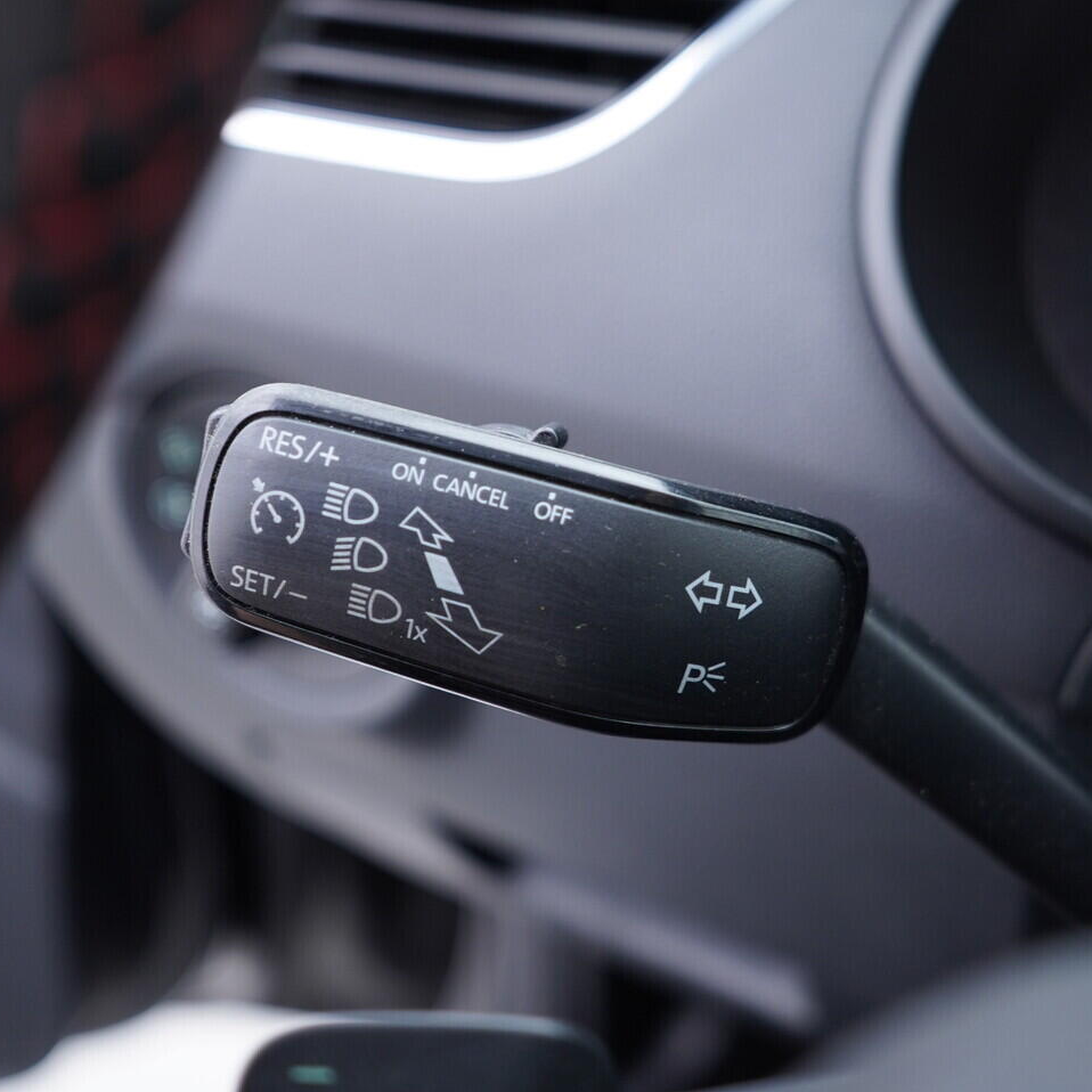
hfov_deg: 36.5
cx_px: 701
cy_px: 546
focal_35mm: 46
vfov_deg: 36.8
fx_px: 1642
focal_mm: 24
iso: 320
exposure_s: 1/40
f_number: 2.8
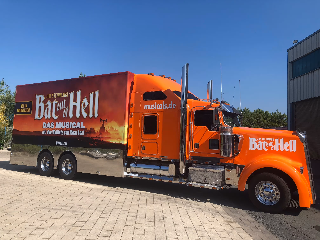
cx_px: 160
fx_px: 259
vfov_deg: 49.7
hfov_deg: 63.4
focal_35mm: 28
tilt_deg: +5.1
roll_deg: -2.3
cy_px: 120
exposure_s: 1/1715
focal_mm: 4
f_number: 1.8
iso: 20
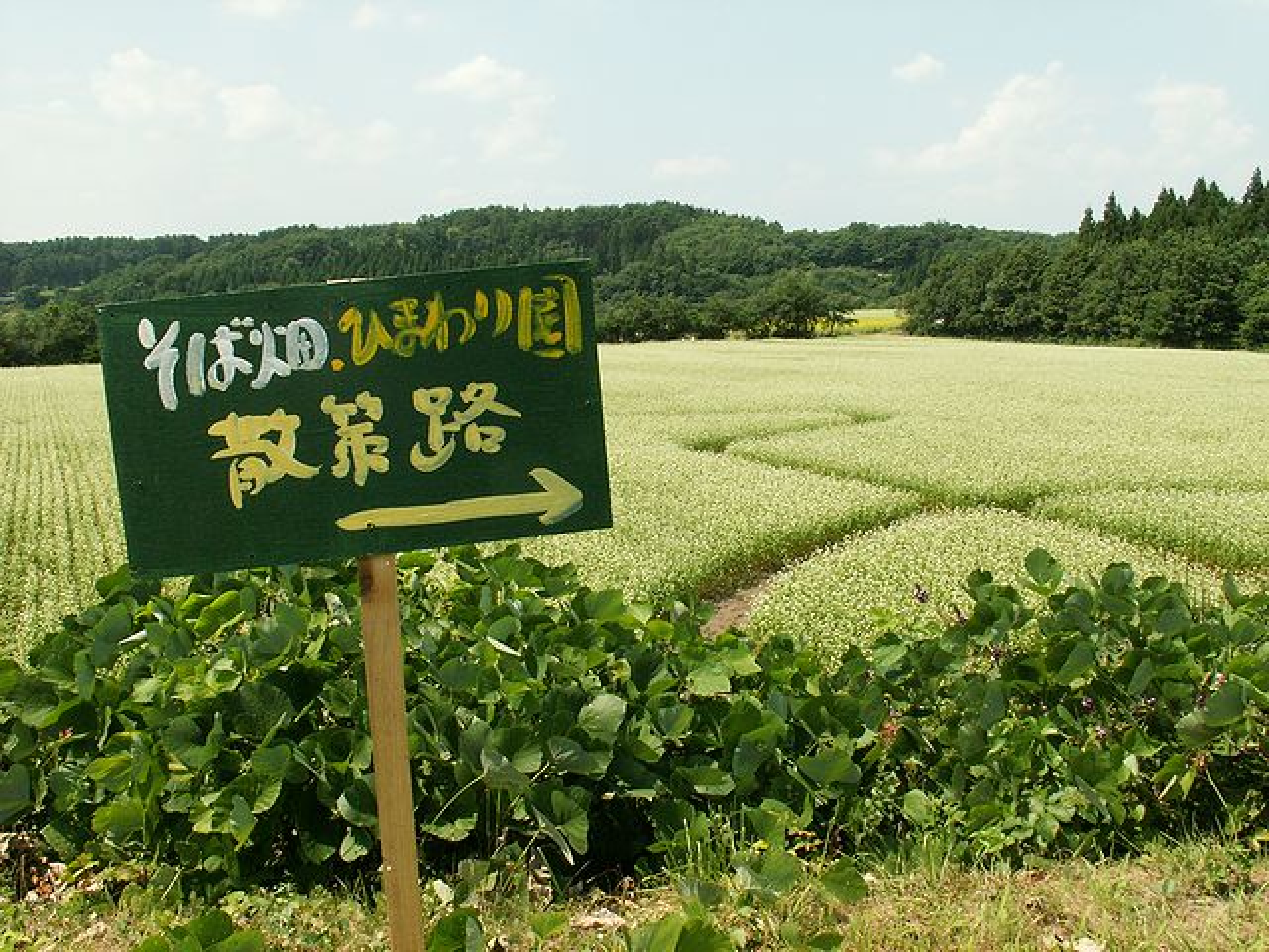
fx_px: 1283
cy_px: 476
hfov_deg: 52.6
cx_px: 634
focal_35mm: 35
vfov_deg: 40.7
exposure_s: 1/125
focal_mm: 5.86
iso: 50
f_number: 8
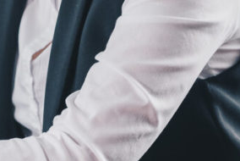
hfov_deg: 4.9
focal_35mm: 418
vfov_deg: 3.3
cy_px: -63
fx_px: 2789
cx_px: -107
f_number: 3.5
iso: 400
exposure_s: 1/200
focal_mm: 116
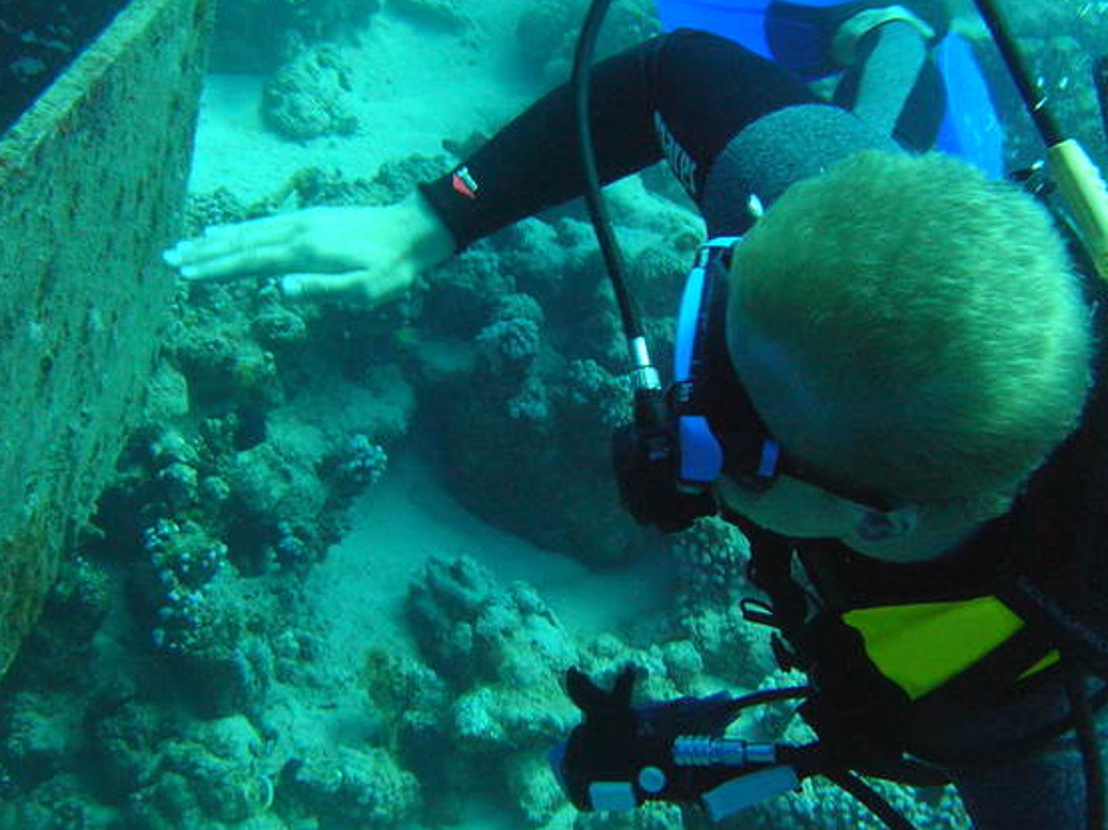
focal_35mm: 49
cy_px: 378
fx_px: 1568
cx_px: 565
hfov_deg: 38.9
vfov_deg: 29.7
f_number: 4.9
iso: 50
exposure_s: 1/50.5
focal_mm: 5.7
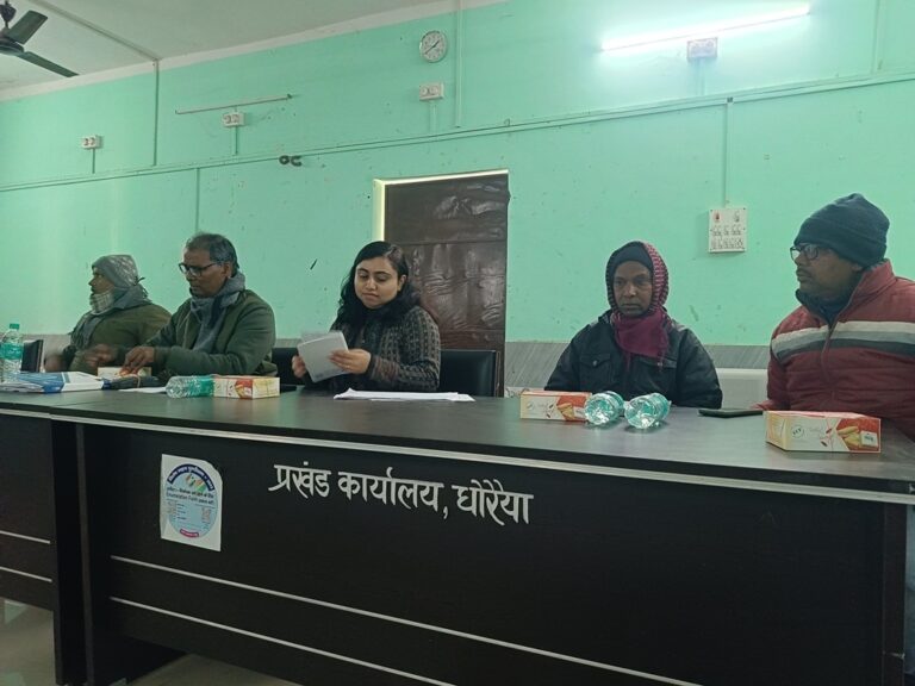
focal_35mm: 26
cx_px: 458
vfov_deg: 53.1
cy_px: 343
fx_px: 687
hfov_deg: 67.3
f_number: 1.75
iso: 400
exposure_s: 1/25
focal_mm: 5.25
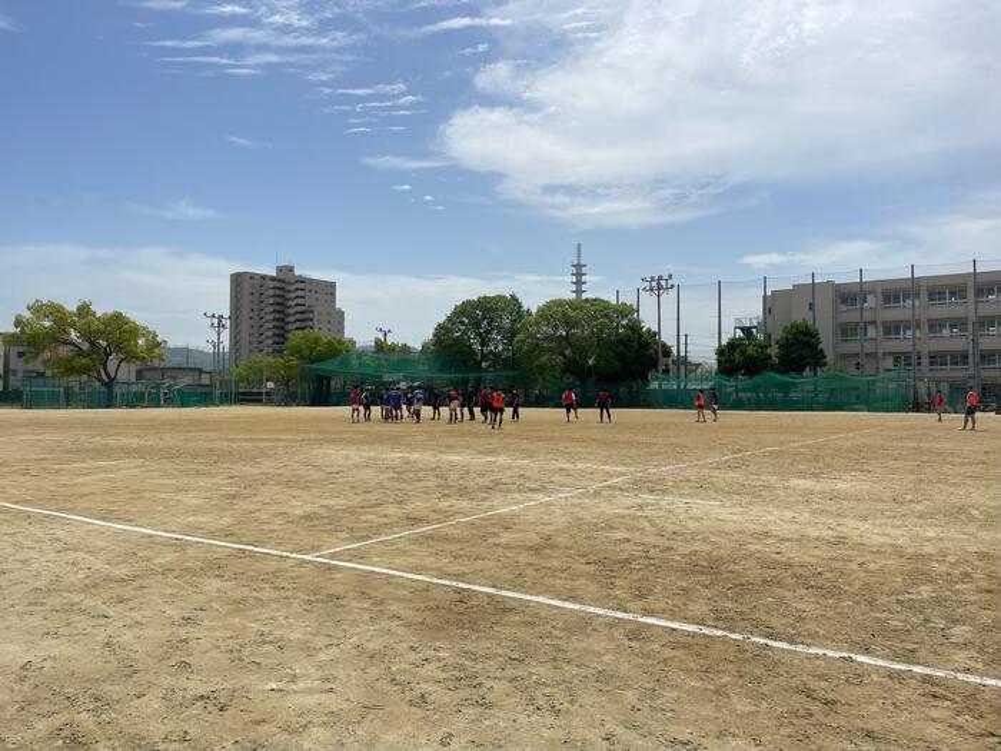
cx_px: 500
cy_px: 376
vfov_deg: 53.1
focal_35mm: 26
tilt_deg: +0.4
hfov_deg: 67.3
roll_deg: -0.3
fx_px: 752
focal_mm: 4.2
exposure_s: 1/6897
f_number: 1.6
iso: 32
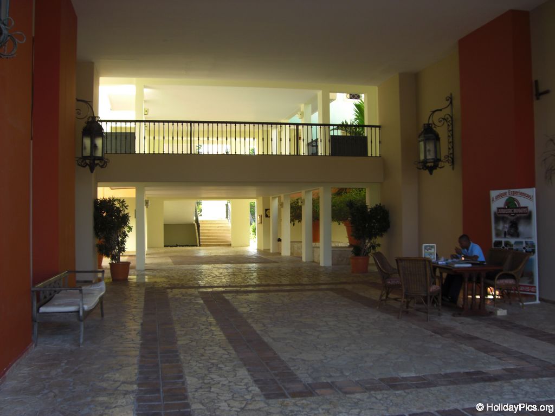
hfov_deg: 49.0
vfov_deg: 37.7
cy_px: 208
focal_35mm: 38
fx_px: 609
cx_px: 278
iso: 64
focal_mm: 6.2
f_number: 2.7
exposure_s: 1/100
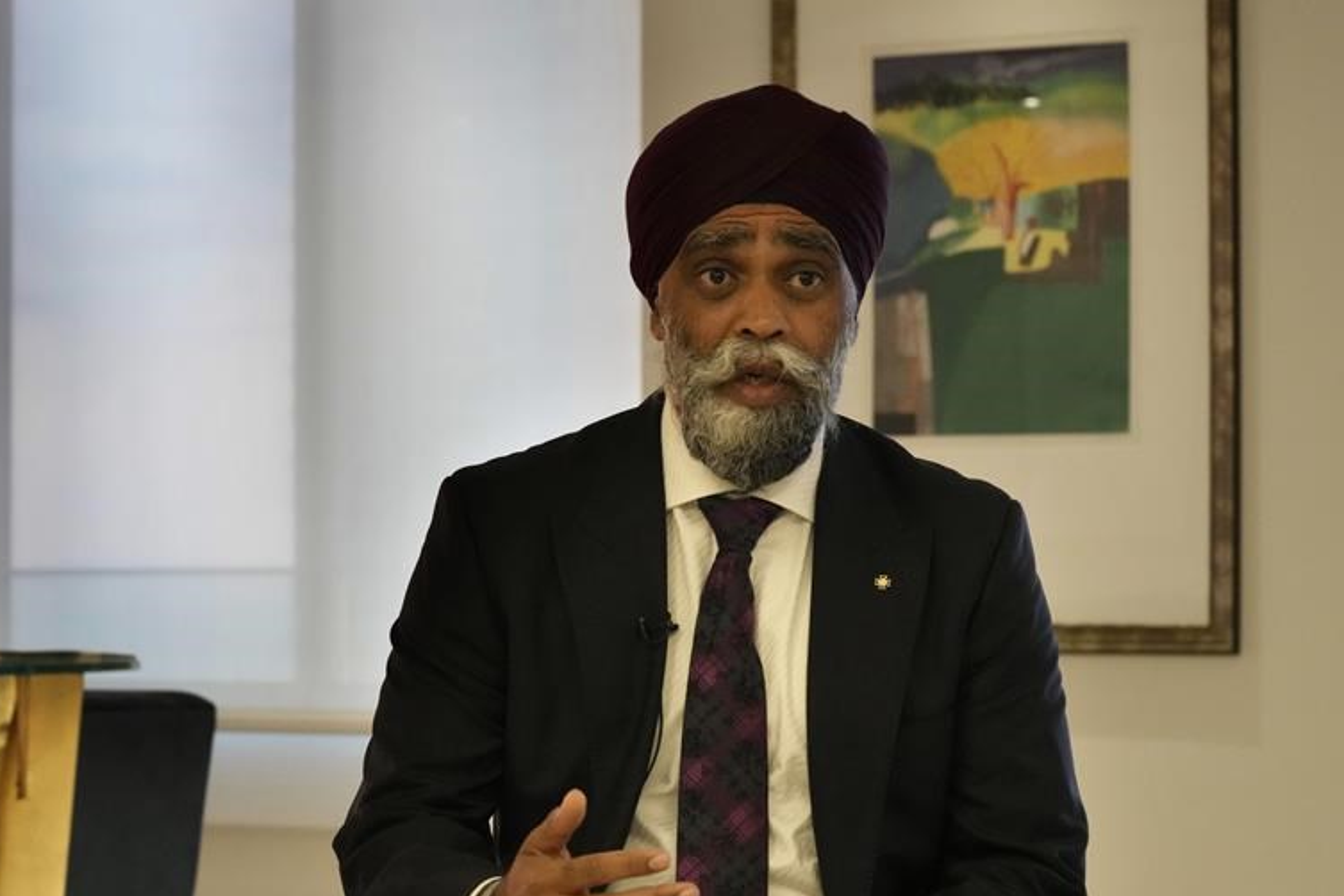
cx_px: 516
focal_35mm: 117
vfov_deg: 11.7
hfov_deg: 17.5
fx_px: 4368
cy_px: 538
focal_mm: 86
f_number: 8
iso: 6400
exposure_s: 1/60
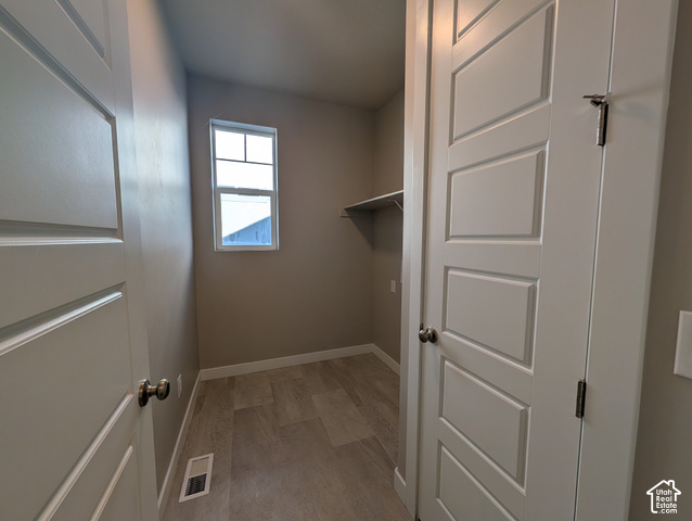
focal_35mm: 12
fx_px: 240
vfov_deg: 94.6
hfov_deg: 110.5
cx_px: 346
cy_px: 260
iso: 58
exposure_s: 1/552
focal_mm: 2.02
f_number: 1.7
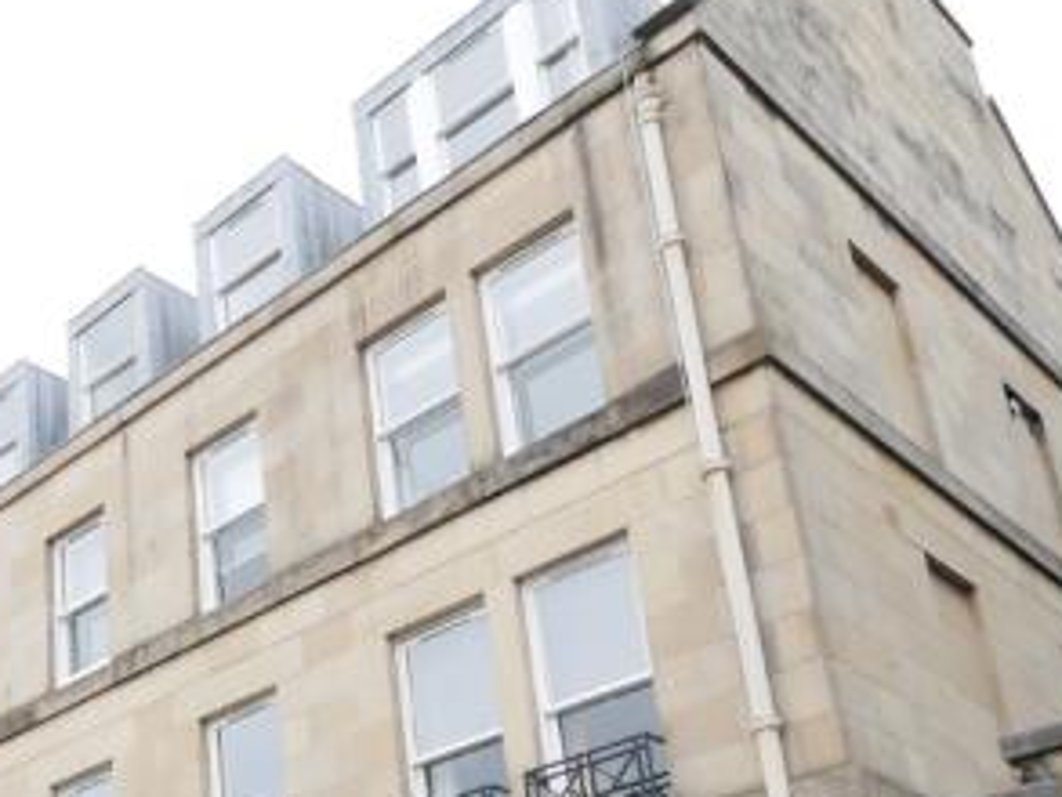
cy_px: 821
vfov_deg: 27.7
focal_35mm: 49
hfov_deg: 35.4
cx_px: 11
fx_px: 1504
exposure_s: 1/200
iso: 200
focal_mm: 7
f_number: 5.6
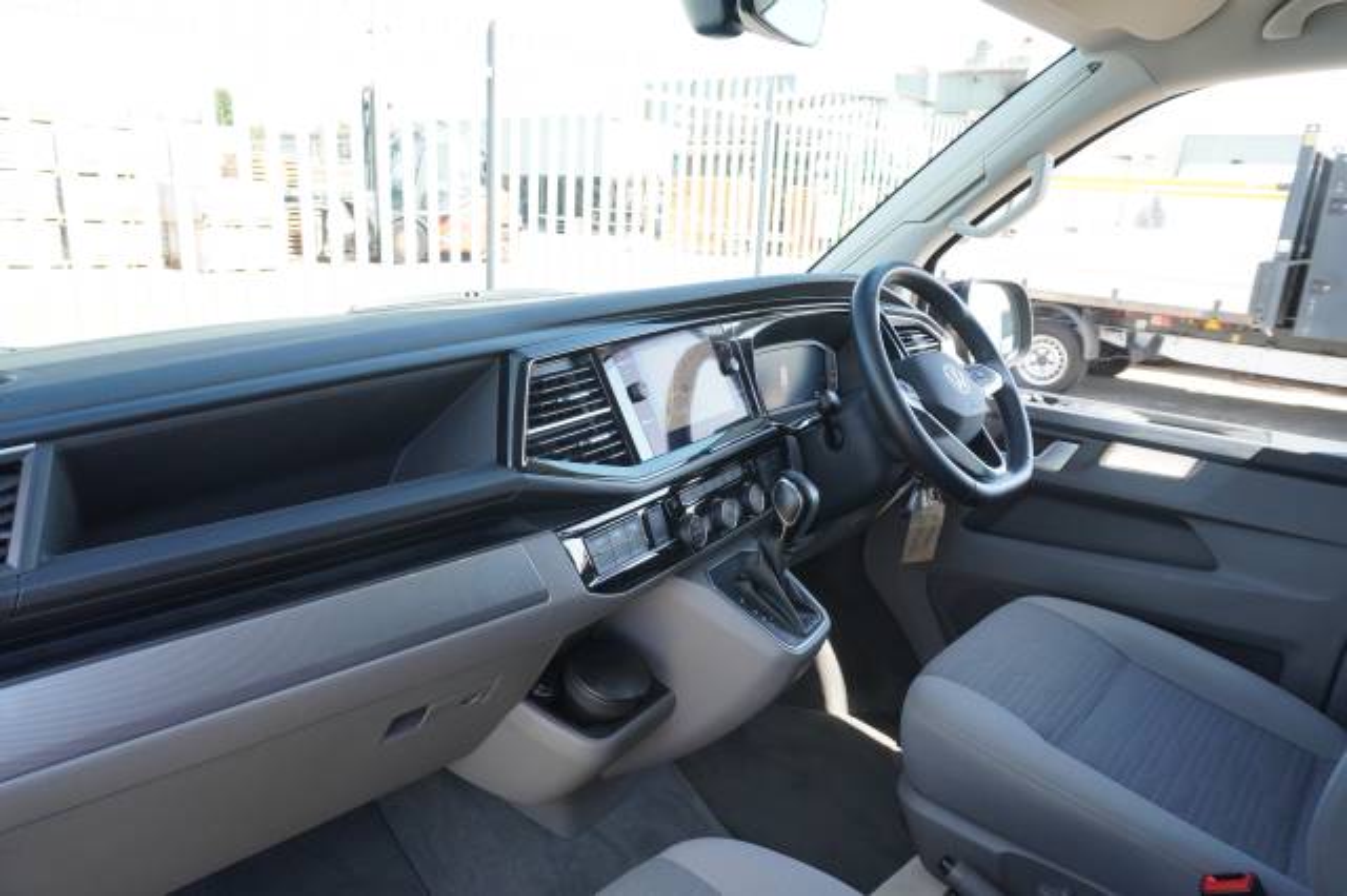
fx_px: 897
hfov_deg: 73.8
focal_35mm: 24
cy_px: 448
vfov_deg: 53.1
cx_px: 674
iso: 400
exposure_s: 1/60
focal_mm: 16
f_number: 6.7
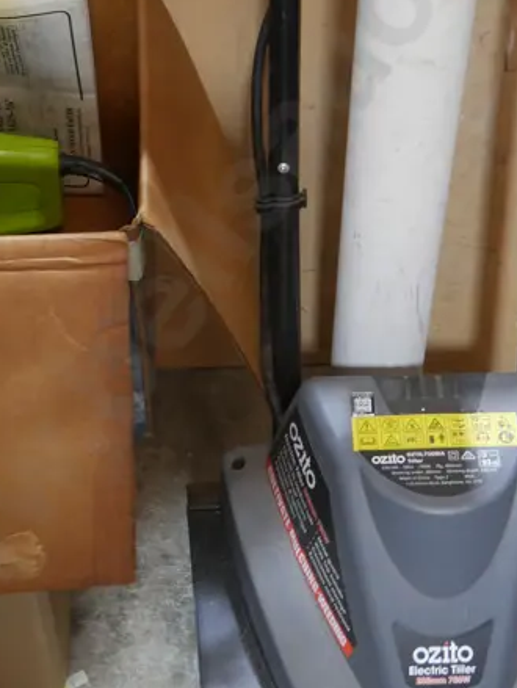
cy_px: 61
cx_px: 353
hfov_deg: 17.5
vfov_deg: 22.7
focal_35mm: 84
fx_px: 1670
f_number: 4
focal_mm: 18
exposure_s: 1/60
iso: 640
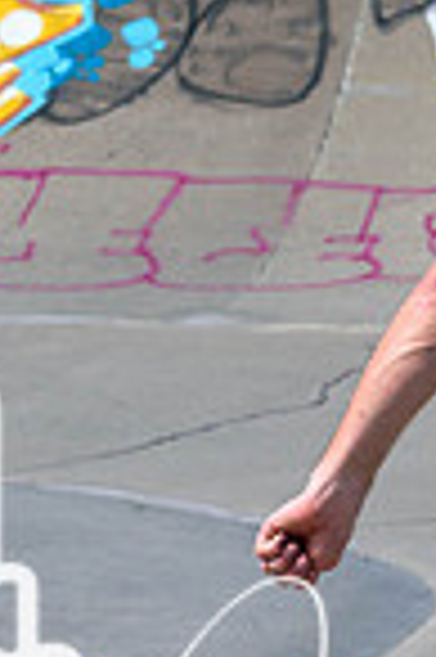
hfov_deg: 2.7
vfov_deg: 4.1
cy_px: 403
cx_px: 728
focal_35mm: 507
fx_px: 9232
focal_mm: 85
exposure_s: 1/1000
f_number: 8
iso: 200
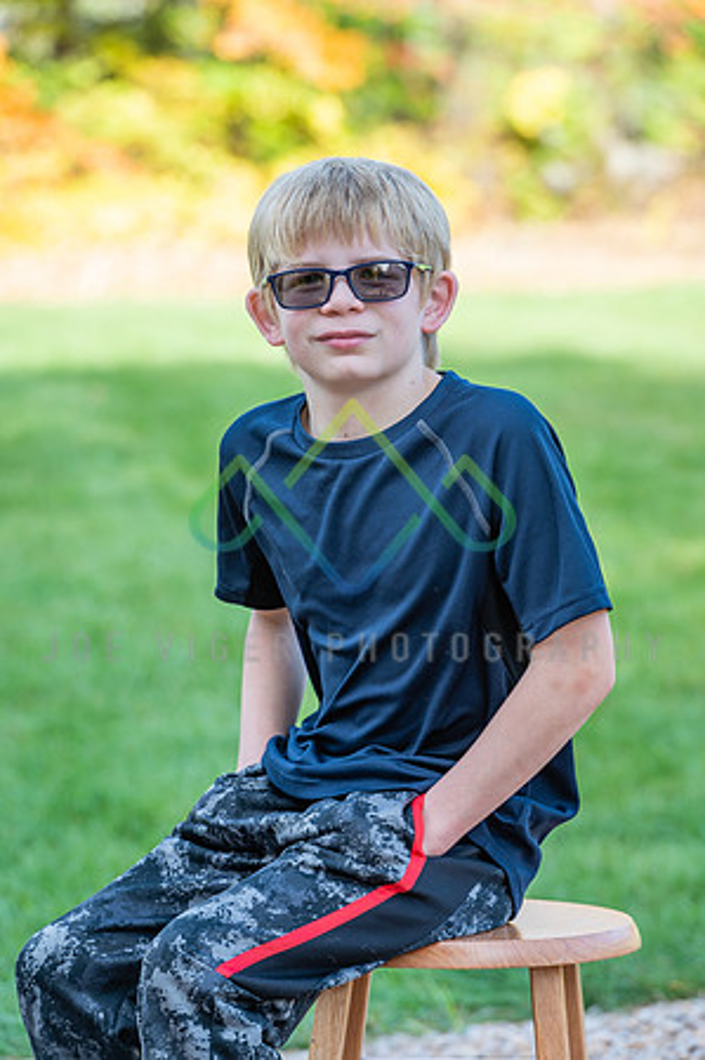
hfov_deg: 6.9
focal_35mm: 200
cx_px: 352
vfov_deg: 10.3
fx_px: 5888
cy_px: 530
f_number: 6.3
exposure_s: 1/60
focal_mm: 200
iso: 100
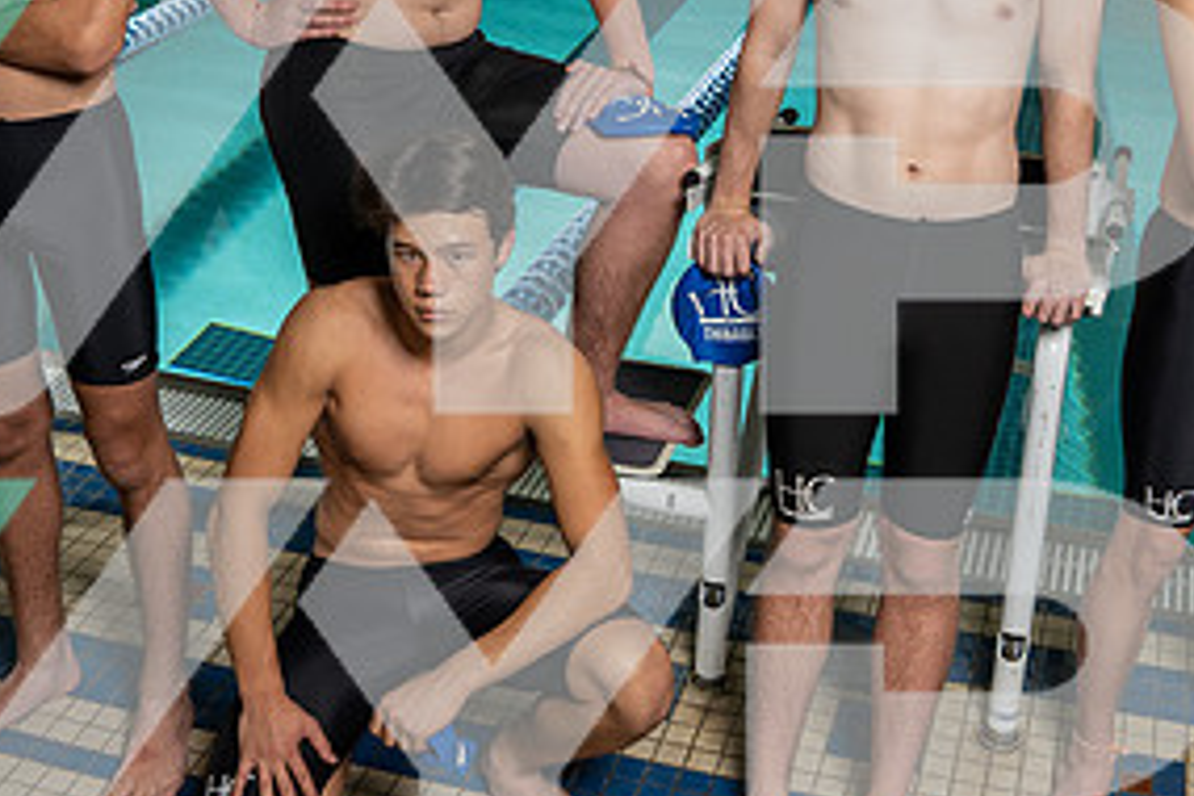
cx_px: 679
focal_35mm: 55
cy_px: 195
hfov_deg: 36.2
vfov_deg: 24.3
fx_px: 1824
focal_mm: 27
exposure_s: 1/250
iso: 640
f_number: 5.6
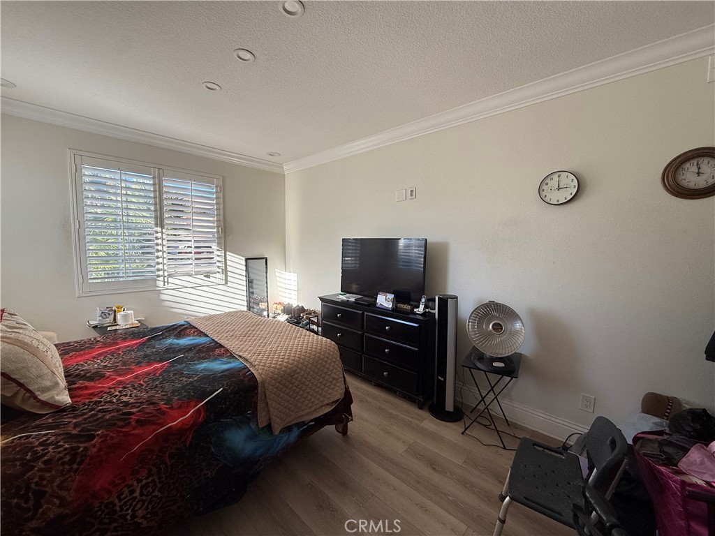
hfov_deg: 102.1
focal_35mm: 14
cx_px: 358
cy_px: 268
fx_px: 289
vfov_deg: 85.7
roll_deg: -0.9
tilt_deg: -4.4
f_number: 2.2
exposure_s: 1/157
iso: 64
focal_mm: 2.22
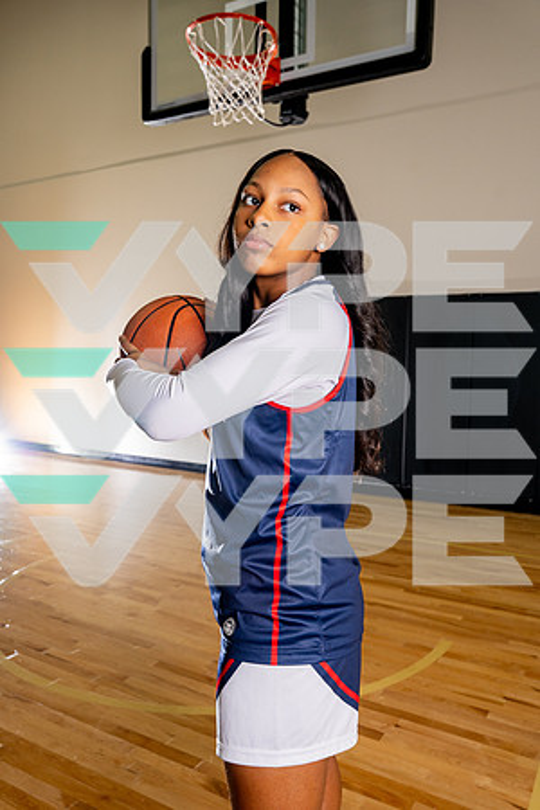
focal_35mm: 29
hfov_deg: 45.5
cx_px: 270
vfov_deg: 64.4
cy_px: 405
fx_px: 643
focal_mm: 28.6
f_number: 6.3
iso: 640
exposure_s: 1/200
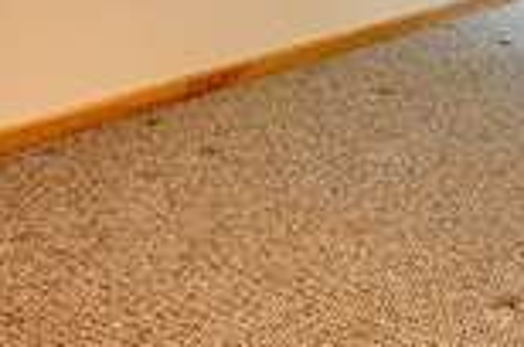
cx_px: 582
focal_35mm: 65
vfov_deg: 17.4
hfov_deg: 28.1
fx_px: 944
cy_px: -259
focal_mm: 10
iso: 100
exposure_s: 2.5
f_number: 9
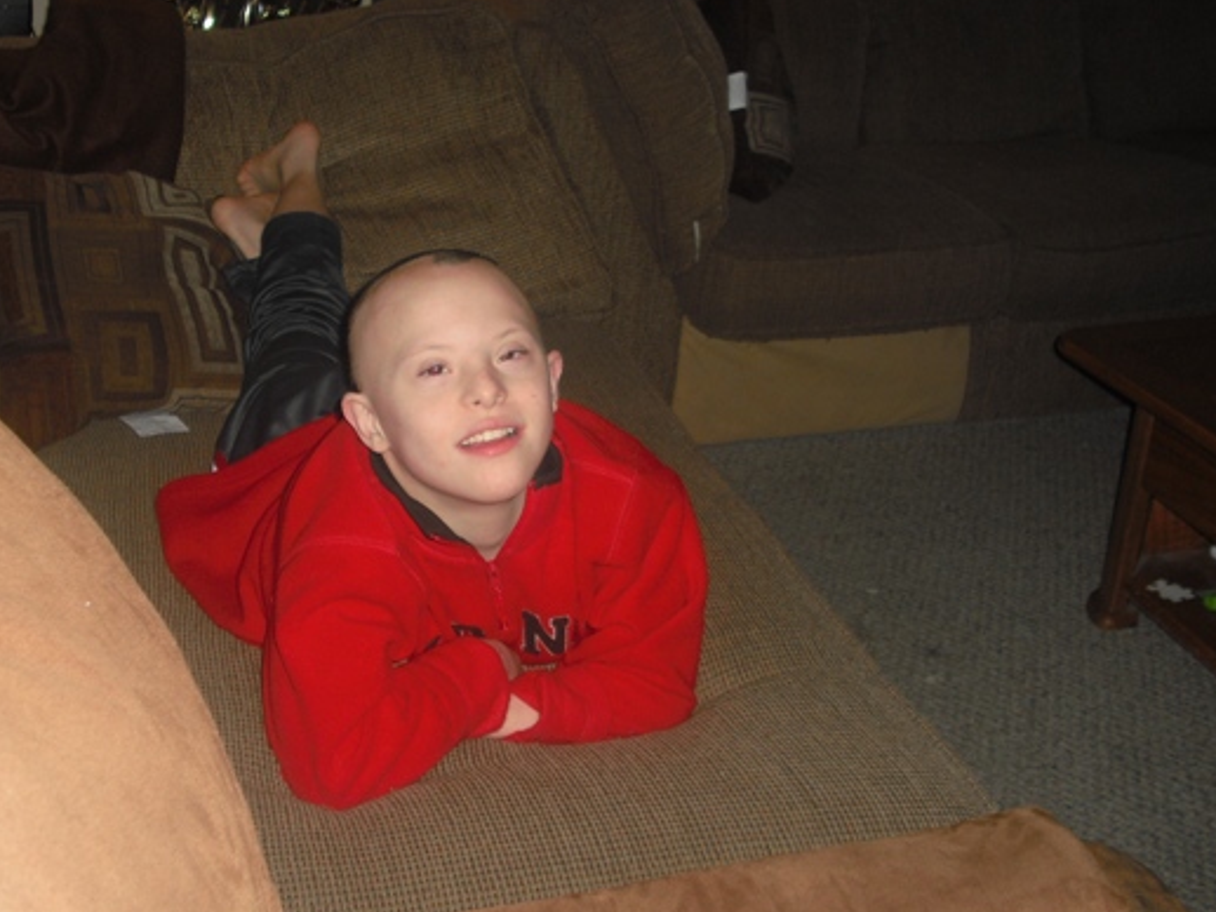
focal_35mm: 47
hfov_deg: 40.3
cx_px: 508
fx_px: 1651
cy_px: 451
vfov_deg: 30.9
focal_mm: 6.2
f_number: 2.8
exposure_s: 1/60
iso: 100
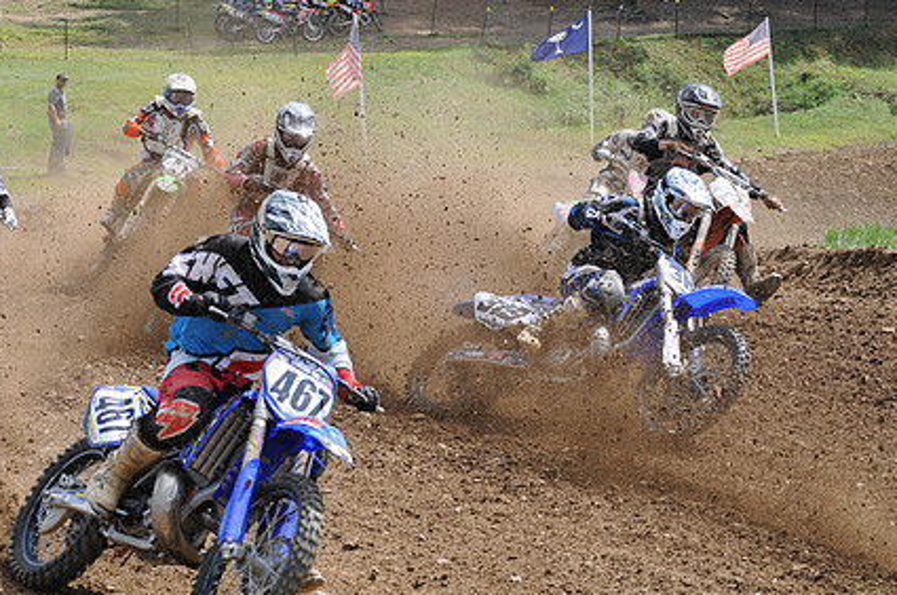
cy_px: 288
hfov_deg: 16.2
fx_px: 3160
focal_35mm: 127
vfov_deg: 10.8
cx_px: 420
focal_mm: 62
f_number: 7.1
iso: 400
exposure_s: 1/1000
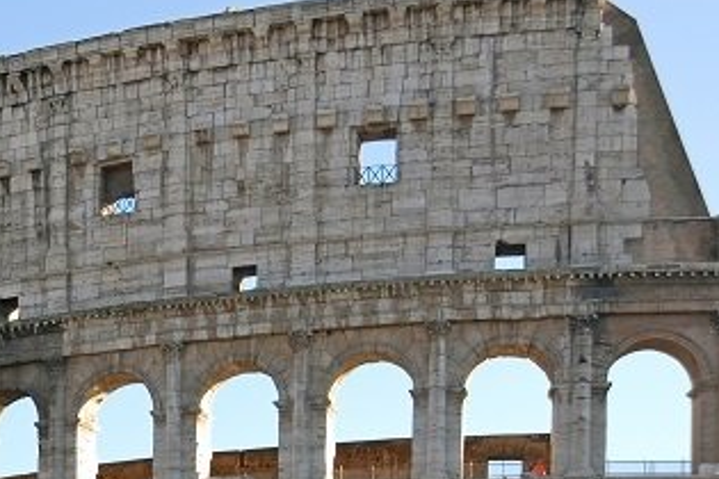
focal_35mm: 103
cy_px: 408
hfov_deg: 19.4
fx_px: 2057
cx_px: 62
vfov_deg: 13.2
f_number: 5.6
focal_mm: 36
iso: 100
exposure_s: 1/125
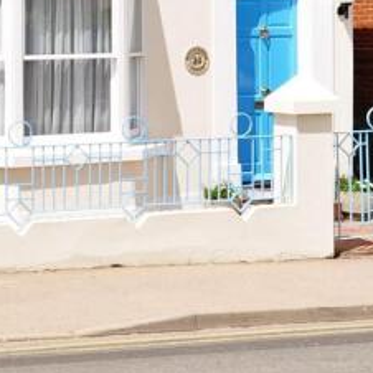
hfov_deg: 16.3
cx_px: -36
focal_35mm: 104
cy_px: -32
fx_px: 1268
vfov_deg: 16.3
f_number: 11
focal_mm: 18
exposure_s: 1/200
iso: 200
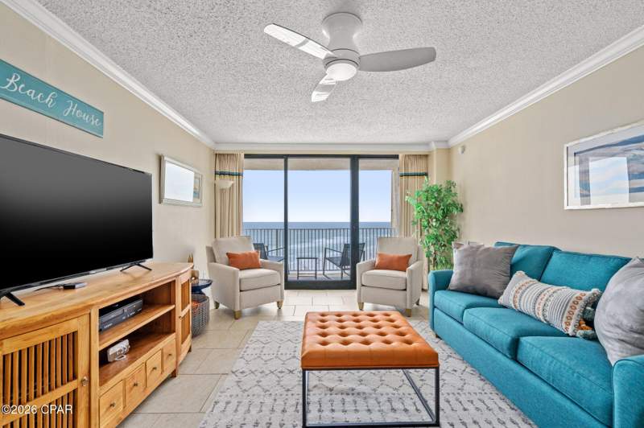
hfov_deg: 96.8
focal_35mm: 16
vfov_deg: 73.6
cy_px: 214
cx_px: 322
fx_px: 286
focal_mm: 16
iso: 400
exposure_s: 1/13
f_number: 8
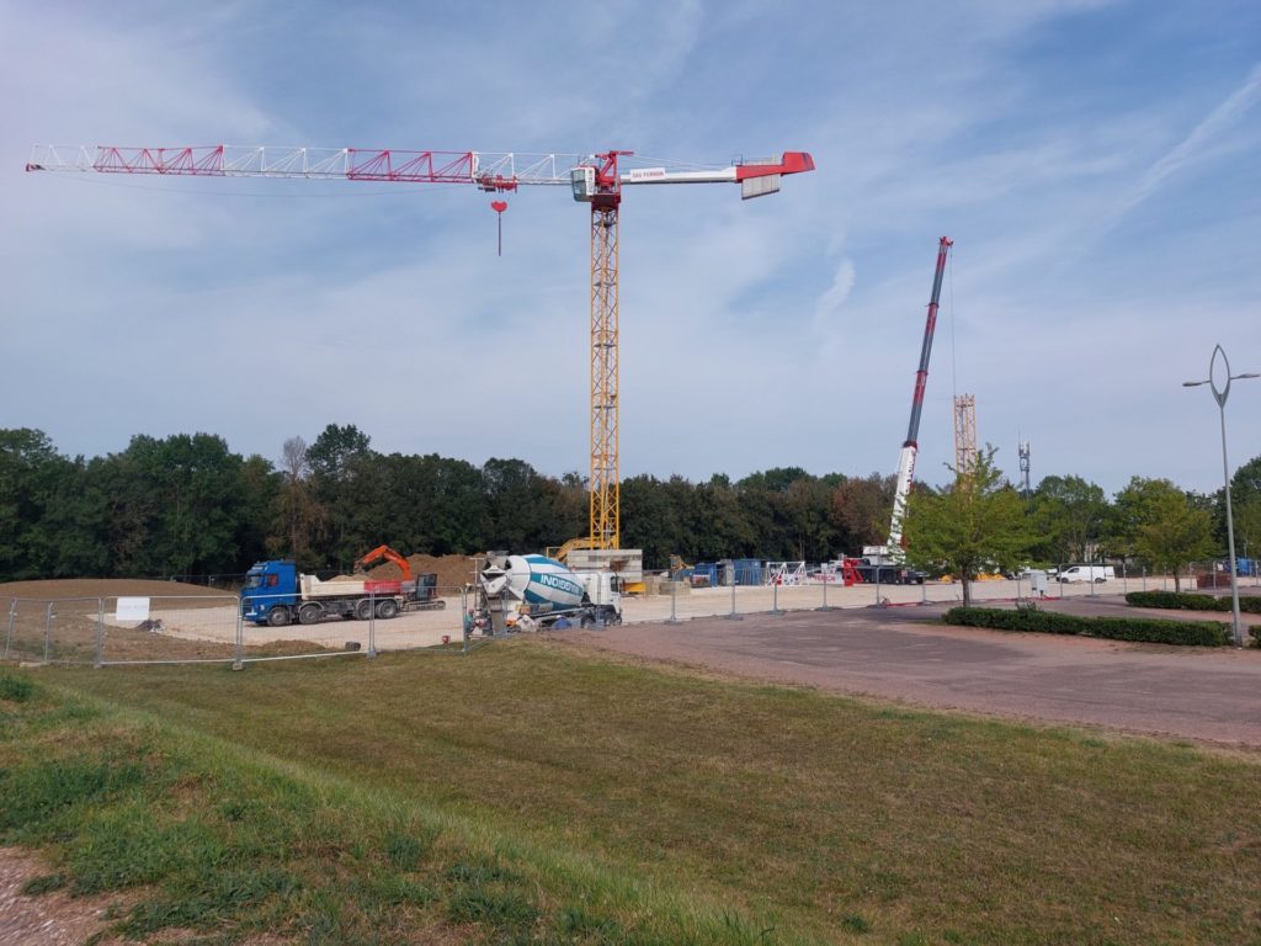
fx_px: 911
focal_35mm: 25
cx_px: 630
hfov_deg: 69.4
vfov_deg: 54.9
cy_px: 473
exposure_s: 1/1377
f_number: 1.8
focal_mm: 5.23
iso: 25
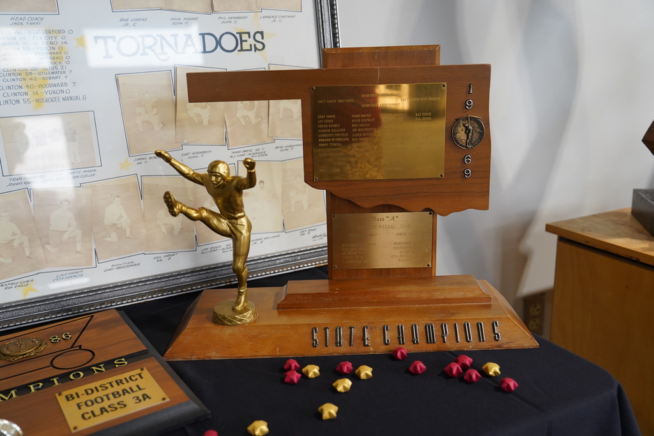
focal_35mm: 34
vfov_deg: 38.9
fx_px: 618
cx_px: 327
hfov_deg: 55.8
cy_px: 218
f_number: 4
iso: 1250
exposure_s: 1/160
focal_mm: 34
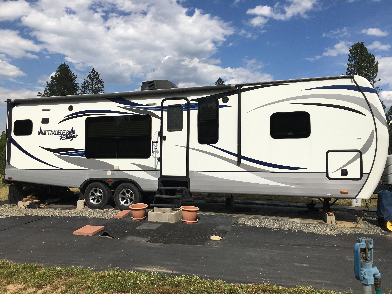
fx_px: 328
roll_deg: -0.4
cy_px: 147
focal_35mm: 29
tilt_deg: +2.0
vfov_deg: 48.2
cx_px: 196
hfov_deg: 61.7
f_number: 2.2
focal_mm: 4.15
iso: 25
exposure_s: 1/2564
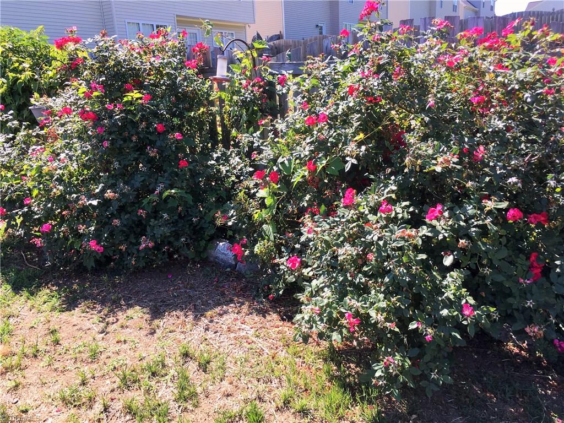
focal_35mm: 29
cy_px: 212
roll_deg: +2.4
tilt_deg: -15.6
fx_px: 472
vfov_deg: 48.2
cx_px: 282
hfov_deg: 61.7
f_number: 2.2
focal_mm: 4.15
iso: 25
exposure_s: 1/452
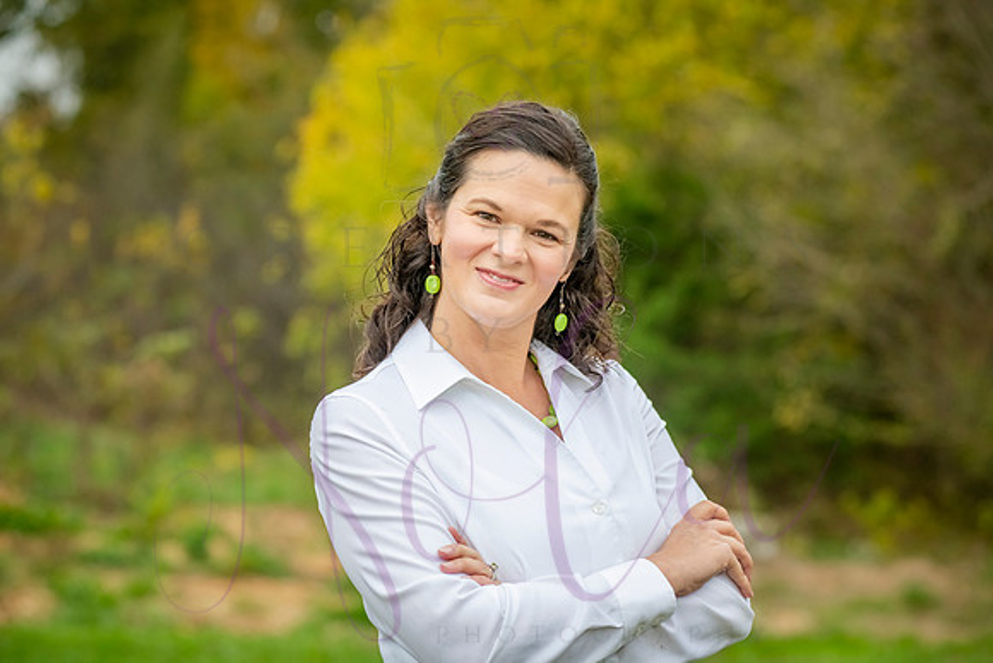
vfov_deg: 14.9
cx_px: 496
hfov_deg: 22.1
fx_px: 2538
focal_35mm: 92
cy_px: 332
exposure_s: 1/800
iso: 1000
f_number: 4.5
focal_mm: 92
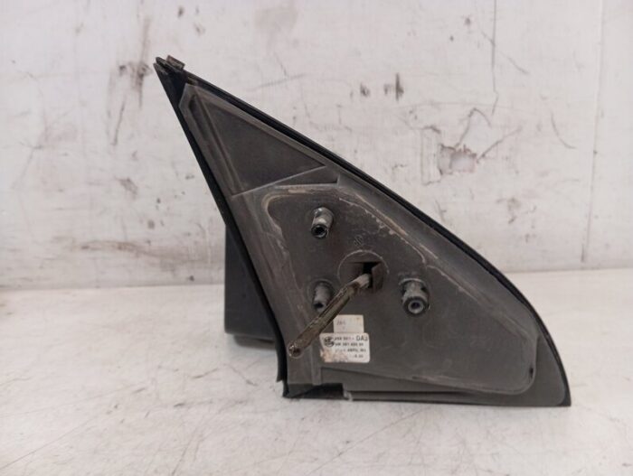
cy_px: 238
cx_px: 316
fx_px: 513
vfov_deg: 49.9
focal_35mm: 28
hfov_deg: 63.4
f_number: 1.8
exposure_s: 1/33.3
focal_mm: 4.22
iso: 245
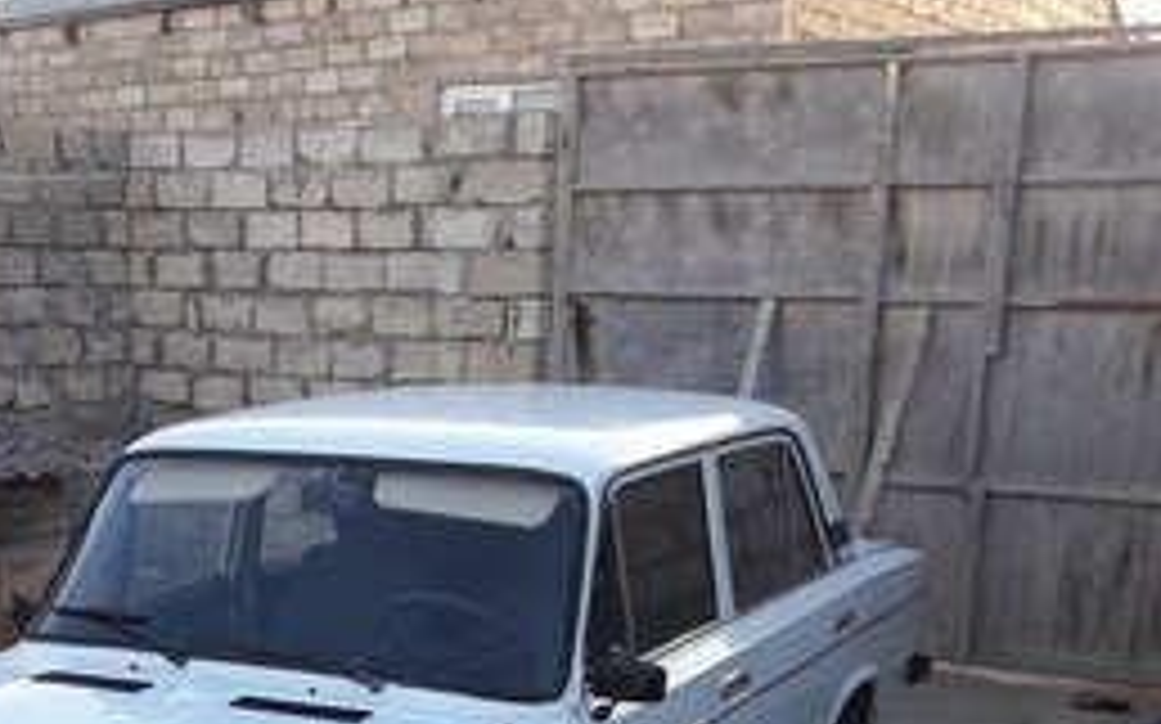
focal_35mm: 57
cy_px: 868
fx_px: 1803
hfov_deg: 35.2
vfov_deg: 21.2
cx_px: 346
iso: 40
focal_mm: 3.7
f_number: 1.9
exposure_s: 1/204
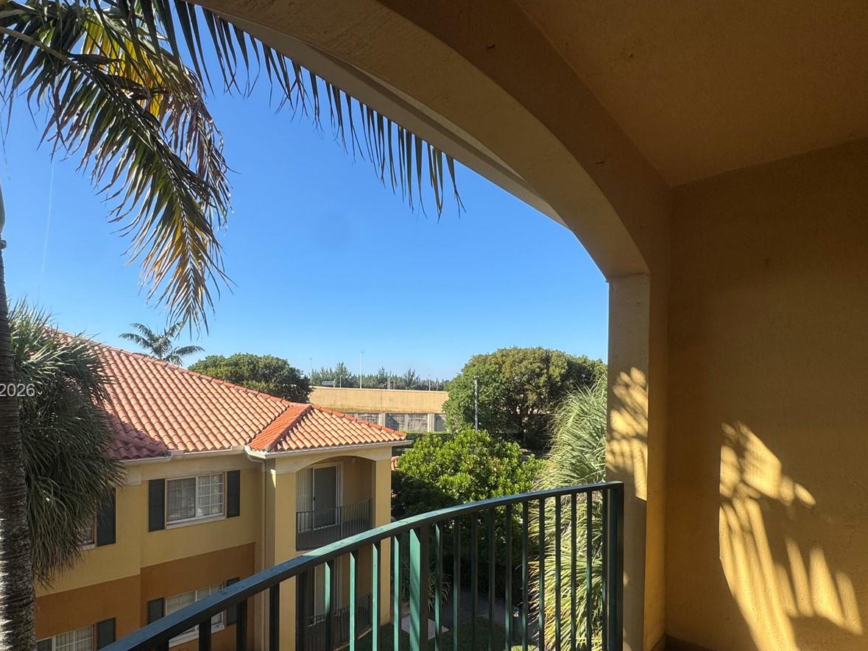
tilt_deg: -1.2
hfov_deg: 84.5
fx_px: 476
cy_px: 392
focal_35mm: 19
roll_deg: -0.9
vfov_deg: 68.0
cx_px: 395
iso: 50
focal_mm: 2.22
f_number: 2.2
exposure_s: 1/1395
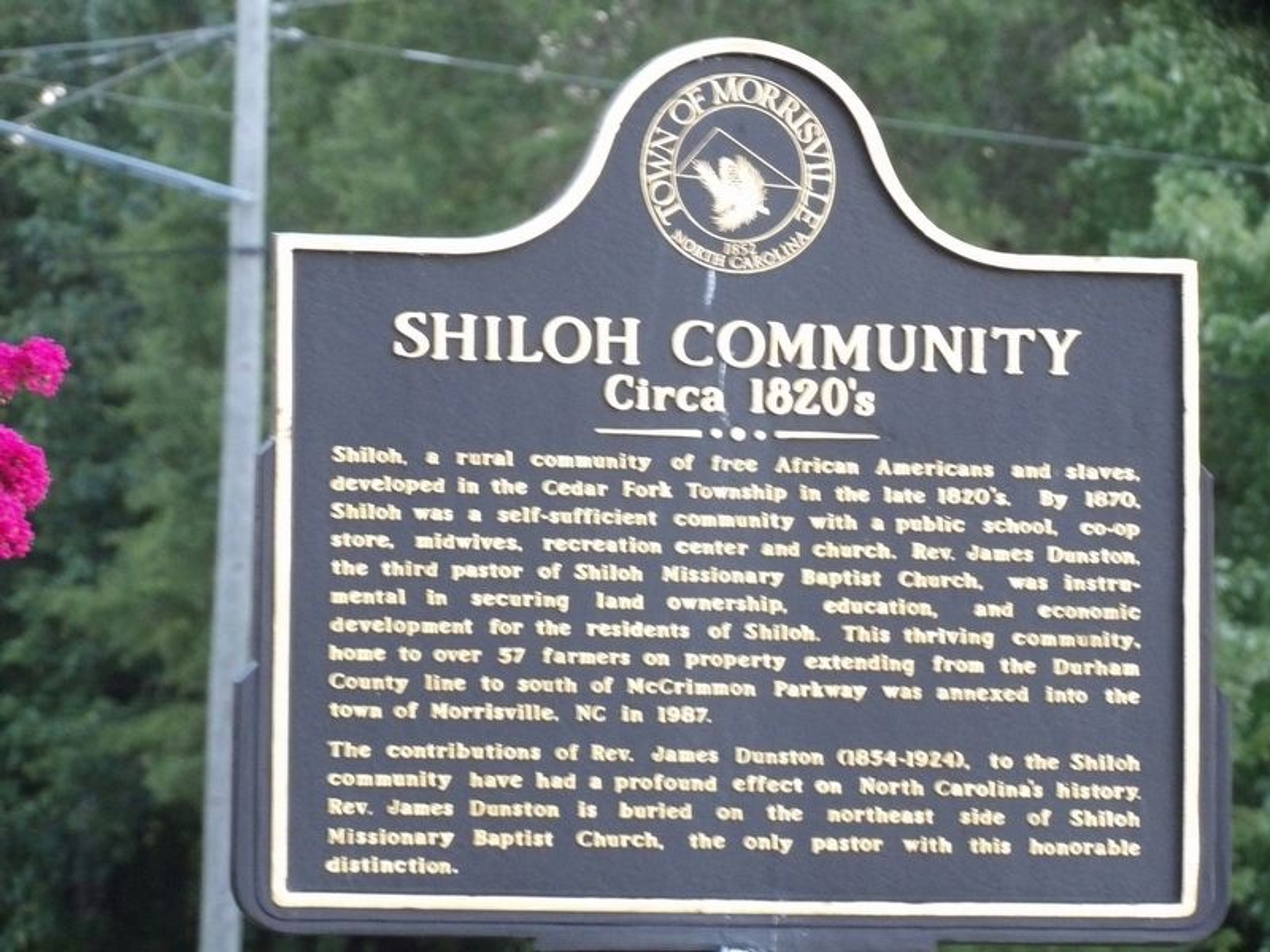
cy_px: 476
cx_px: 635
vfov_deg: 4.1
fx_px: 13318
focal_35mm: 363
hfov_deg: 5.5
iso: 800
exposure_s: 1/13
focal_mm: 65.2
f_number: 4.2
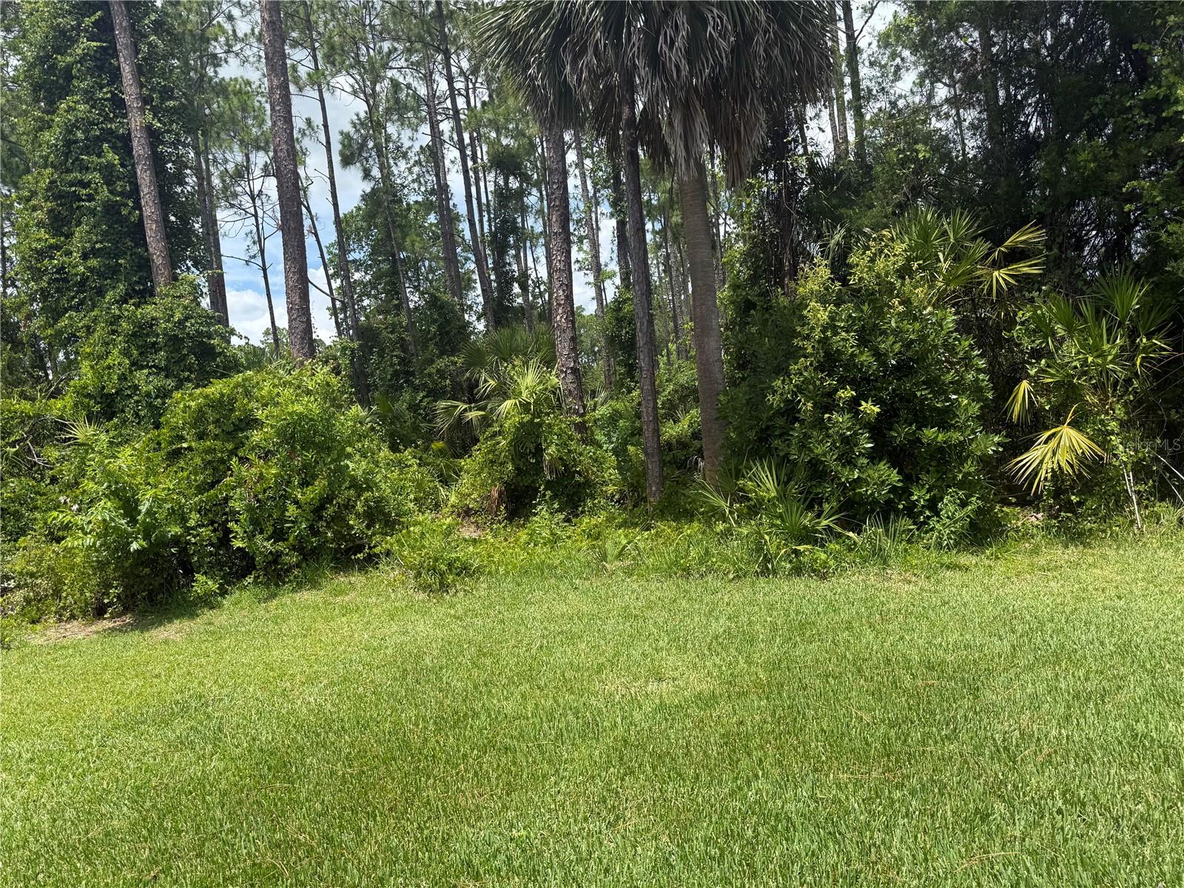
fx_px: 821
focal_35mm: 24
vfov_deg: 56.8
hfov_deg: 71.6
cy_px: 444
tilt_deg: +1.6
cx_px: 592
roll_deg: +5.8
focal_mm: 6.76
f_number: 1.78
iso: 80
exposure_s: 1/2525
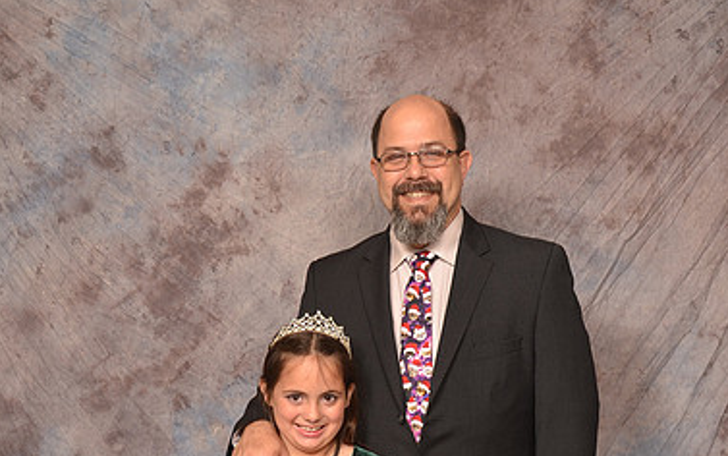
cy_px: 495
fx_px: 1211
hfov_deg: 33.5
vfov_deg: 20.4
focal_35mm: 61
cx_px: 369
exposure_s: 1/60
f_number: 5.6
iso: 200
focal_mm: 26
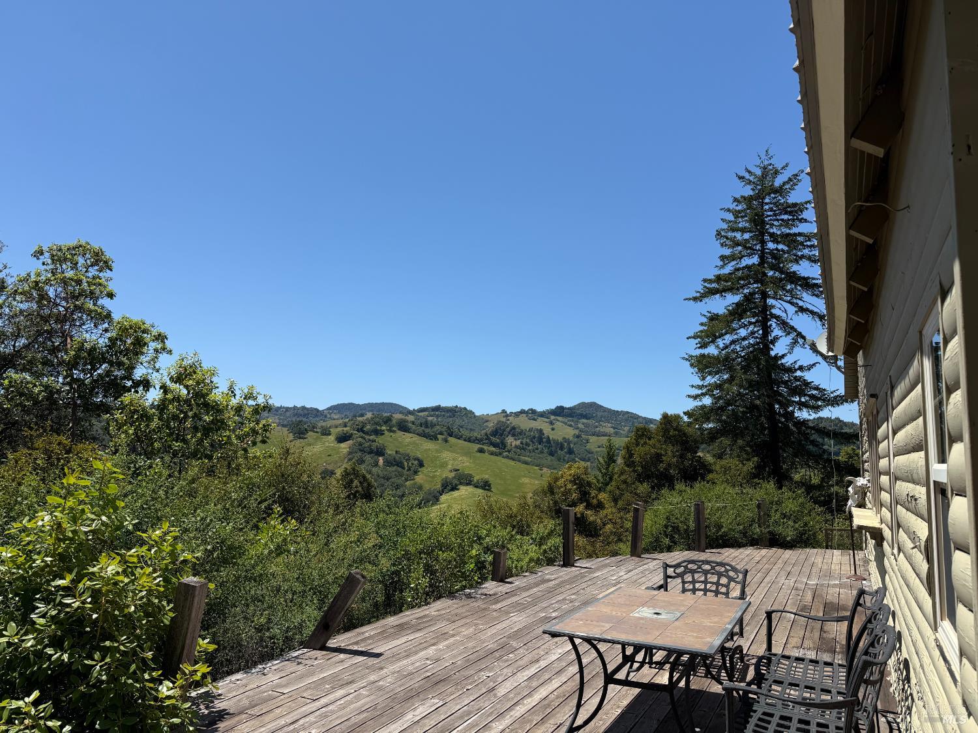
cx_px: 489
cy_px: 366
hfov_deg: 71.6
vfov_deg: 56.8
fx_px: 678
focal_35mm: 24
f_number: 1.78
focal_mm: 6.76
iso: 80
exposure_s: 1/5319
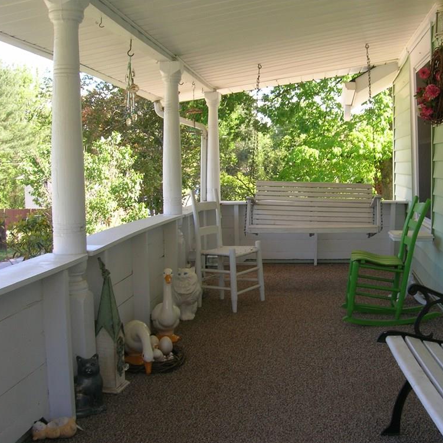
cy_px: 225
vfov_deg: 40.9
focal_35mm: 41
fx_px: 594
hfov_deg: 40.4
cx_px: 295
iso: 50
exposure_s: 1/45.2
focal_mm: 5.7
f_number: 4.9
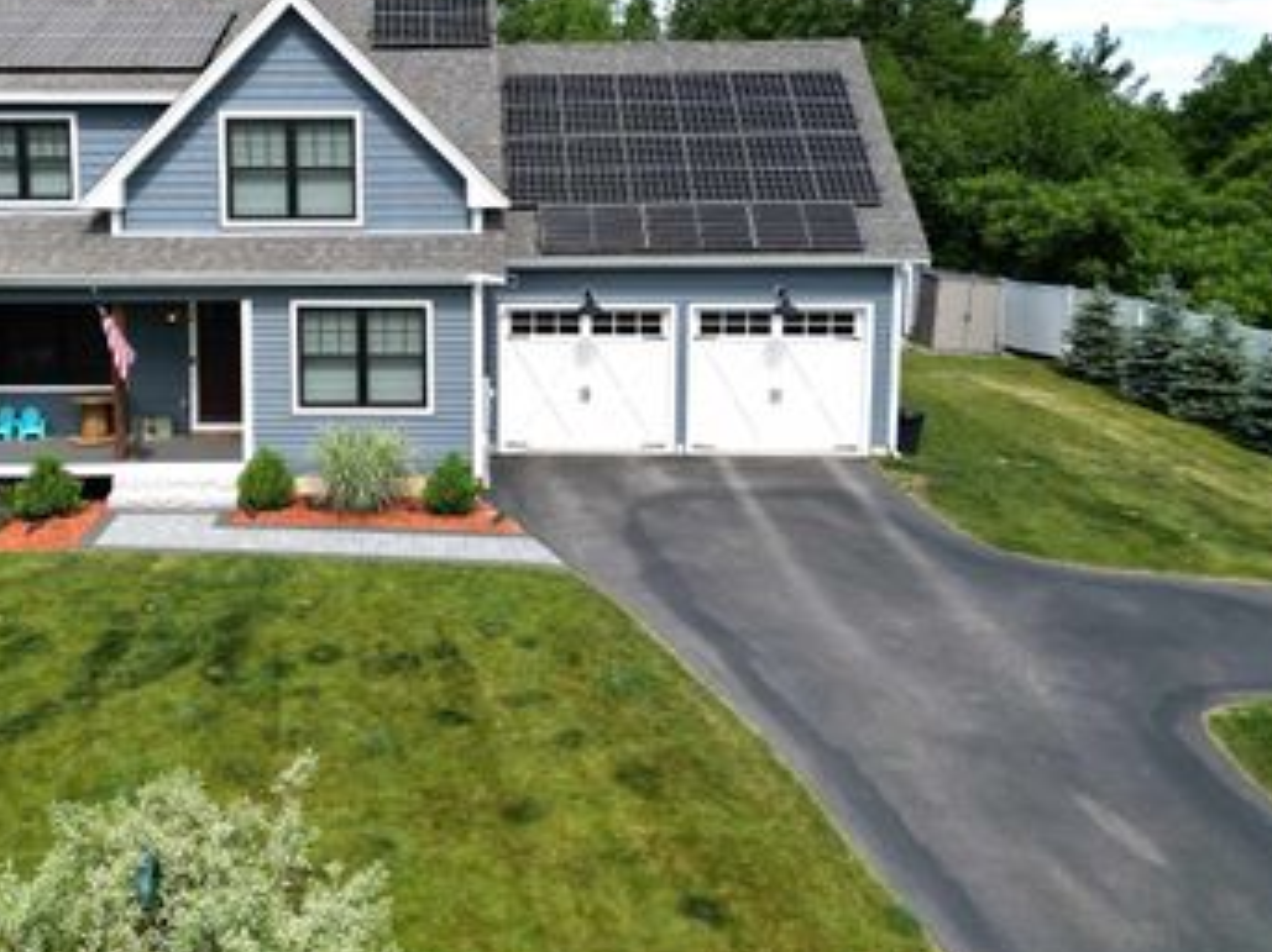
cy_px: 280
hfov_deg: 51.6
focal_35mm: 35
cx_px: 415
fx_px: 1286
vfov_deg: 39.9
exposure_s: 1/3000
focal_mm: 6.72
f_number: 1.7
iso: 140
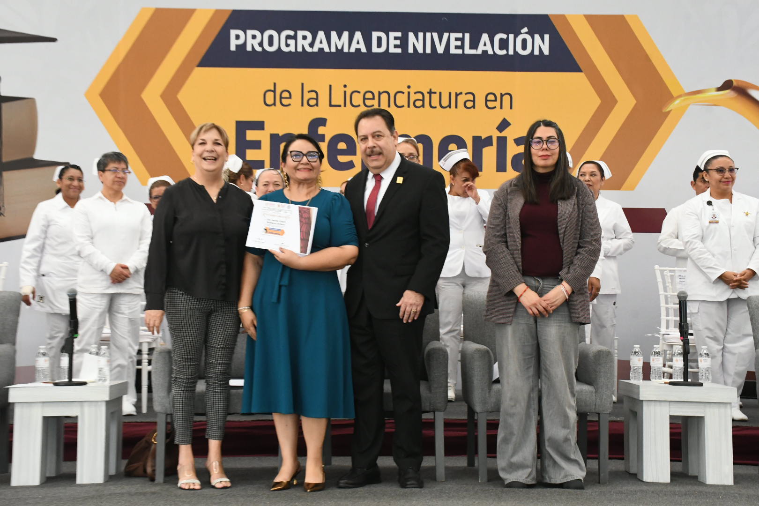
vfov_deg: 22.6
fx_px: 1265
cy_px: 253
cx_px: 380
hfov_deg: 33.4
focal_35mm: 60
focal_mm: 40
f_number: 11
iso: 3200
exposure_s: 1/125
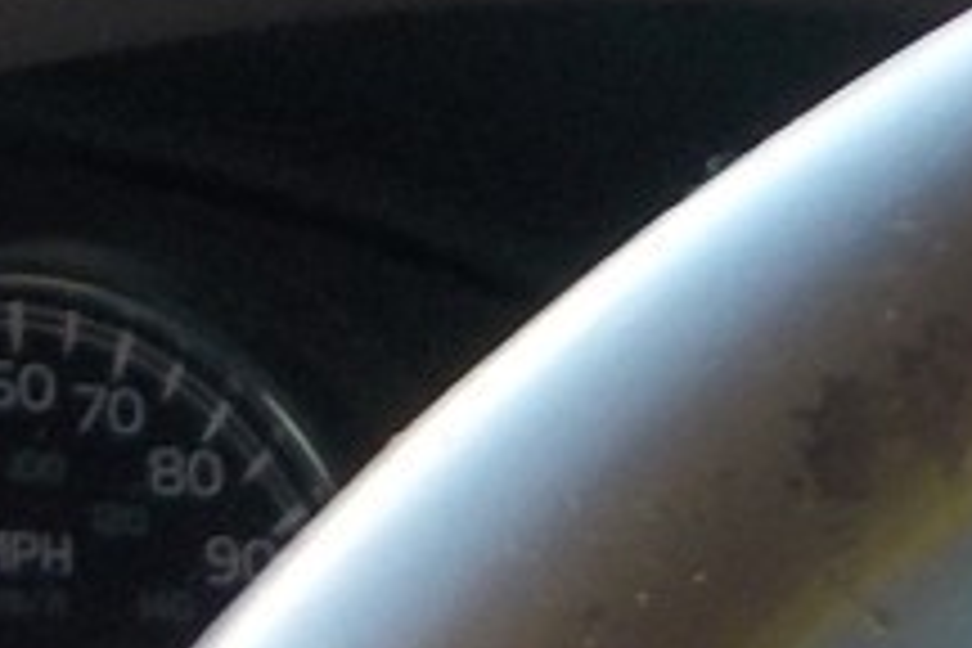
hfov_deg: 10.0
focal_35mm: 185
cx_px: -1166
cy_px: 1372
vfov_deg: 7.1
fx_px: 4995
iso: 140
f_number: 3.3
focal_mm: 4.1
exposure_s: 1/30
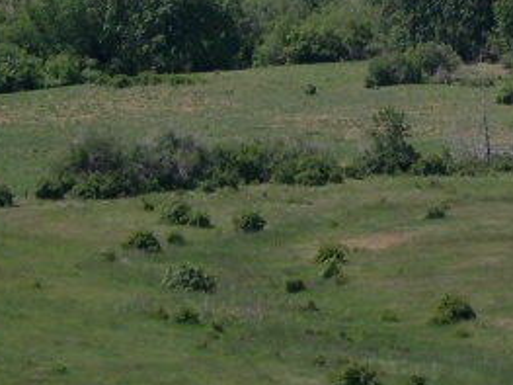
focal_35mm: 280
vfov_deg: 5.3
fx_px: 4148
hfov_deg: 7.0
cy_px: -145
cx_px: 784
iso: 100
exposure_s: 1/132
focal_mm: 15.3
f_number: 10.4
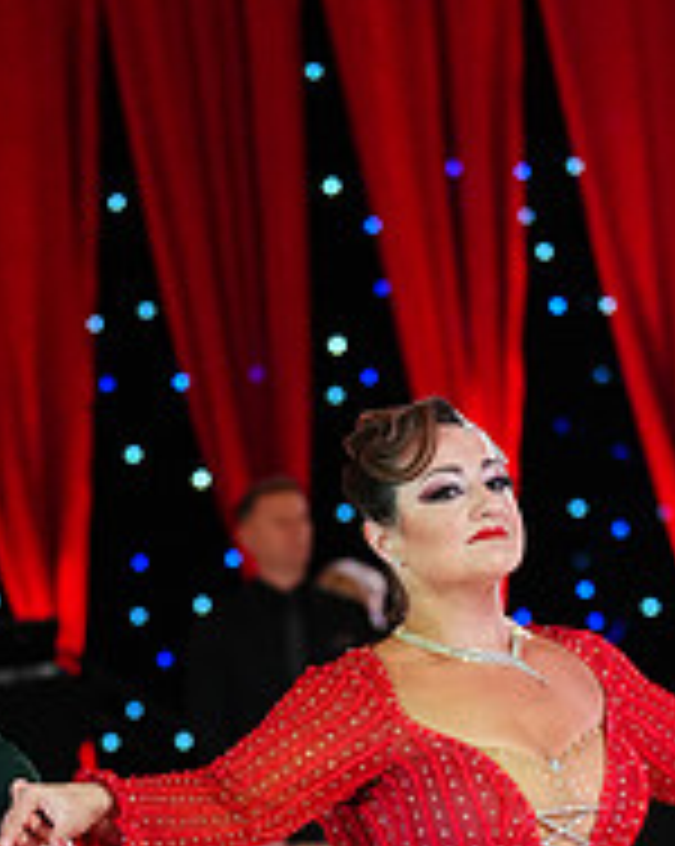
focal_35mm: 223
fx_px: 5578
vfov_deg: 8.6
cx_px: 160
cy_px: 1008
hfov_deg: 6.9
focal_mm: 77
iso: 2500
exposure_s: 1/400
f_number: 2.8
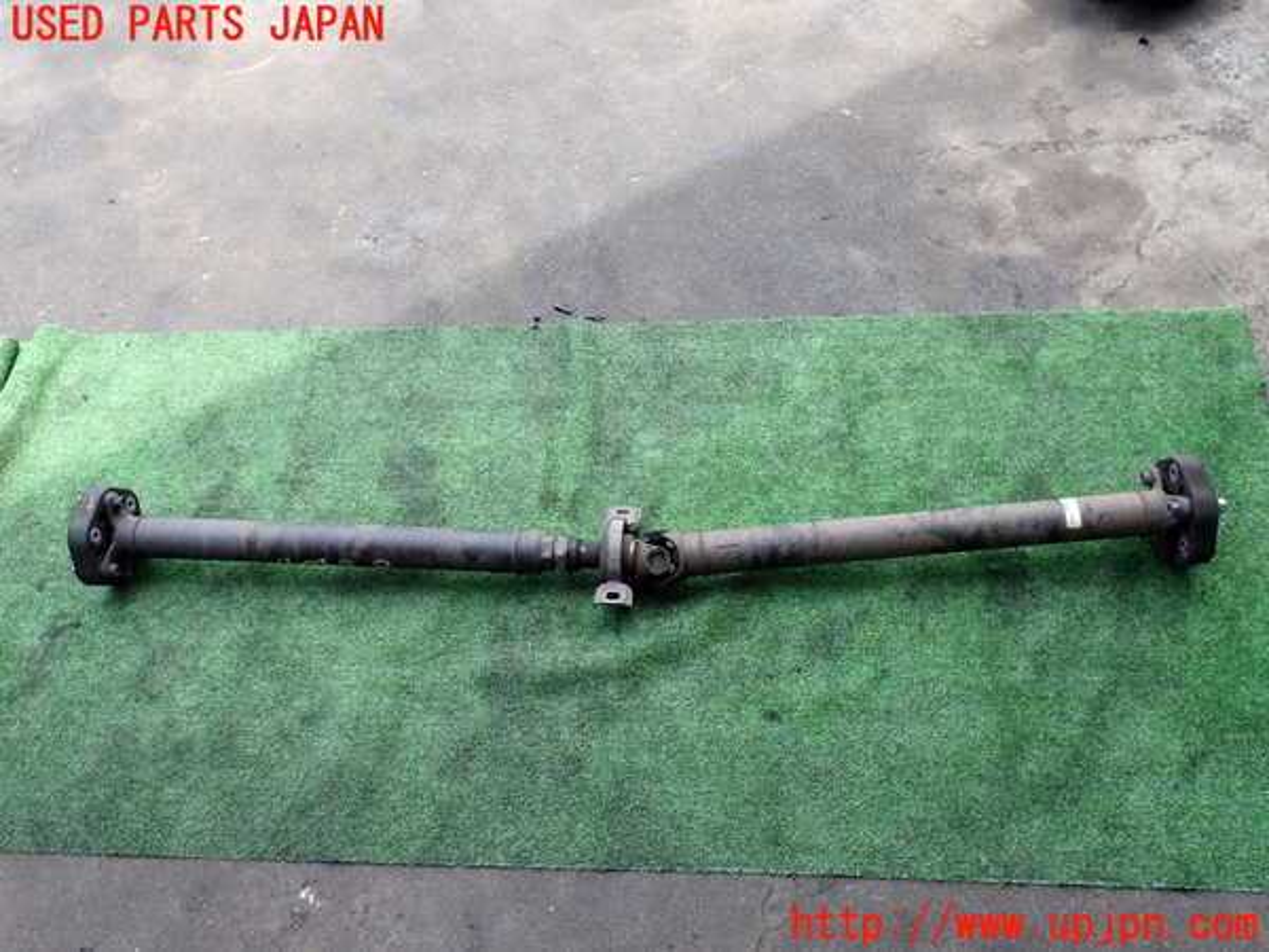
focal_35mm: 30
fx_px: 1100
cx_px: 634
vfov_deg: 46.8
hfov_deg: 60.0
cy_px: 476
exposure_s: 1/200
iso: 100
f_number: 3.2
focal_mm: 5.4
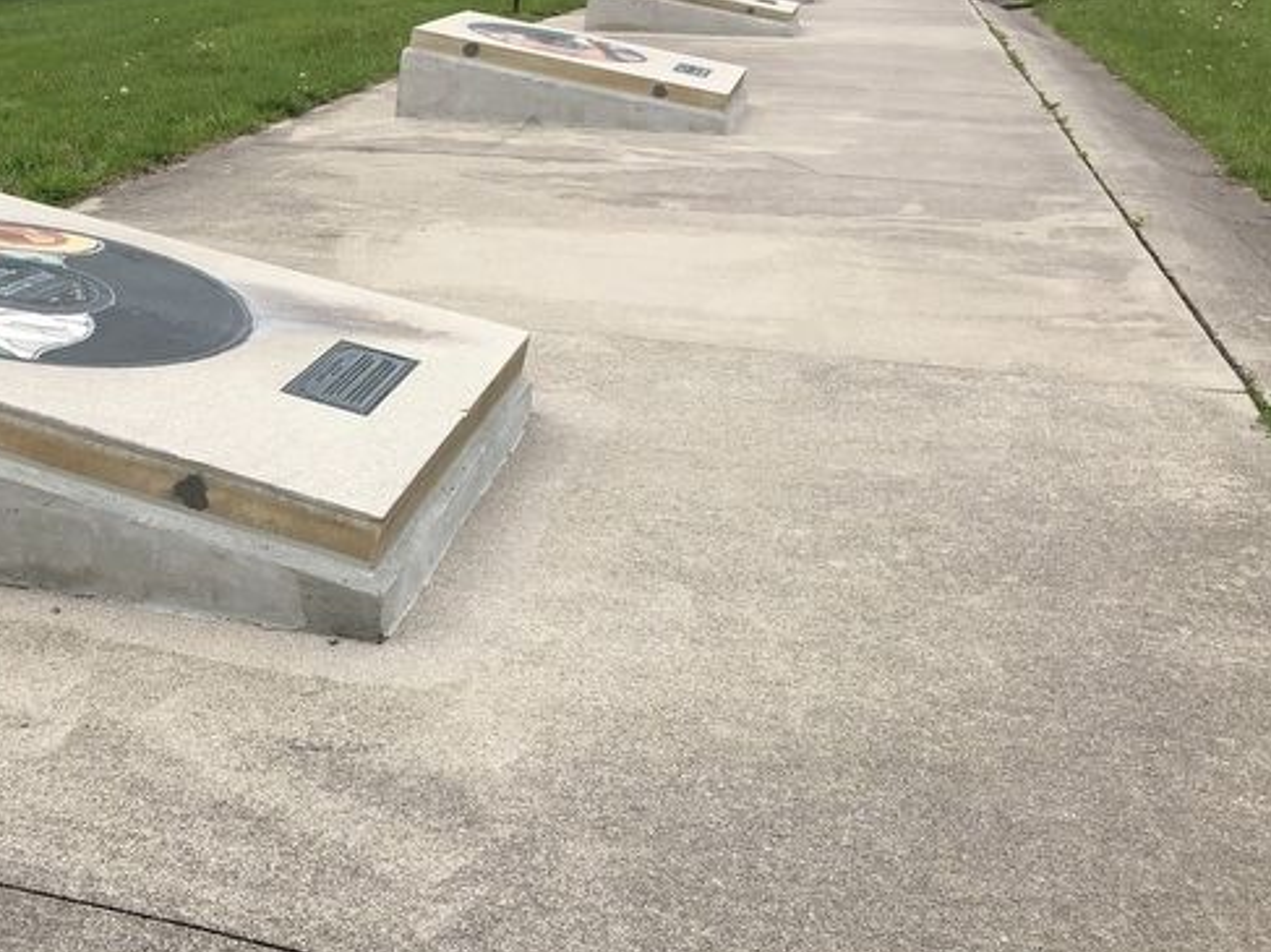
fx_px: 1689
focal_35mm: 46
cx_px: 230
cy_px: 352
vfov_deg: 31.4
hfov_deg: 39.4
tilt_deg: -14.5
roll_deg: +2.1
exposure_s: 1/1548
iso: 20
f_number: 1.8
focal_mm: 4
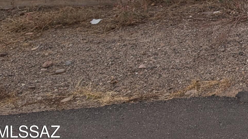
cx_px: 330
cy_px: -133
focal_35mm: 82
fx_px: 539
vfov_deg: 13.0
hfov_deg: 22.8
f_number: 1.68
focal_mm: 6.9
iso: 396
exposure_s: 1/26316
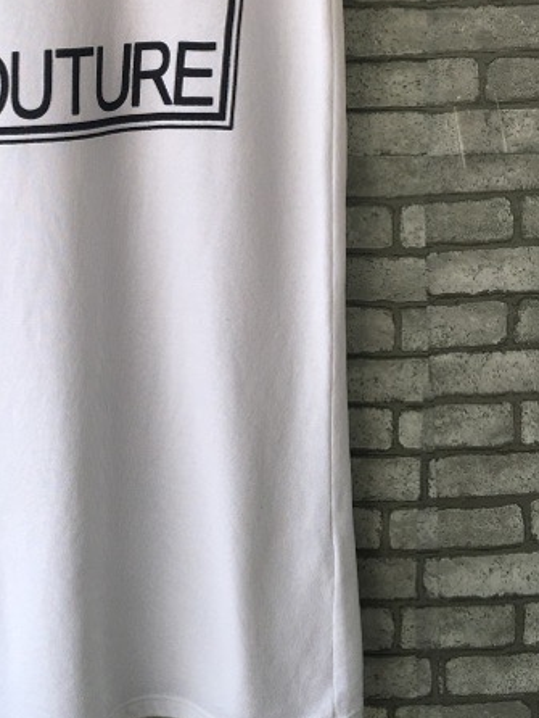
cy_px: 90
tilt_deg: -4.8
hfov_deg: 22.3
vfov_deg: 28.8
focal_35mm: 65
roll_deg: +1.7
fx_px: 1348
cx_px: 113
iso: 25
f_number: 2.2
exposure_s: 1/196
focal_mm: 4.15
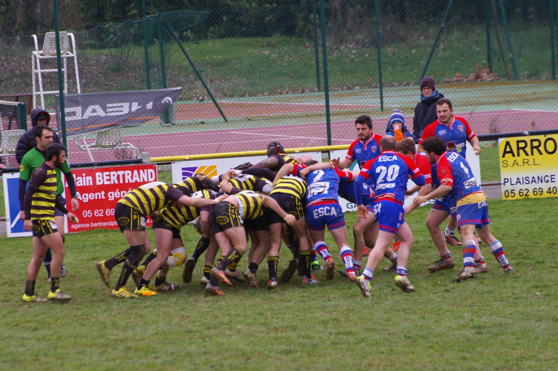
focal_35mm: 450
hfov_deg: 4.6
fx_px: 6969
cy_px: 186
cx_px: 279
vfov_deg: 3.0
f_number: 8
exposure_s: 1/180
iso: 400
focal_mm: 300
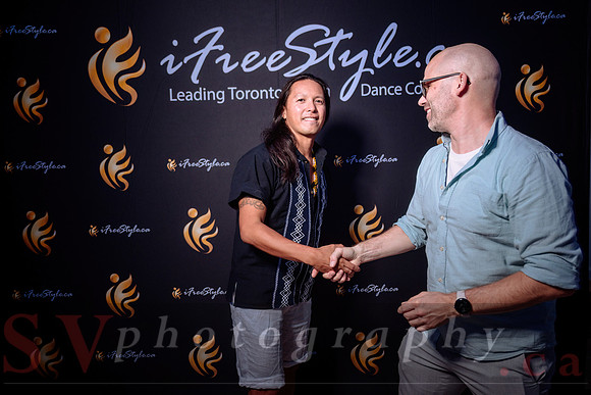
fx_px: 495
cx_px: 305
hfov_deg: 61.6
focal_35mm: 30
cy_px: 191
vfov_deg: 43.4
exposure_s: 1/125
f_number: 2.8
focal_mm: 28
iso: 800
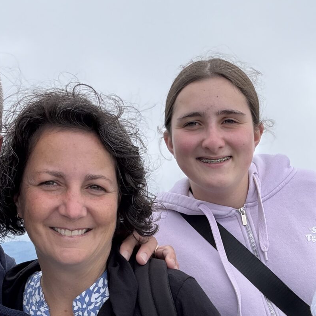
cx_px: 174
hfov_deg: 34.6
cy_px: 225
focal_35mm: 49
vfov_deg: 34.2
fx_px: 506
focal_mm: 2.69
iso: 32
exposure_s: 1/667
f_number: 1.9
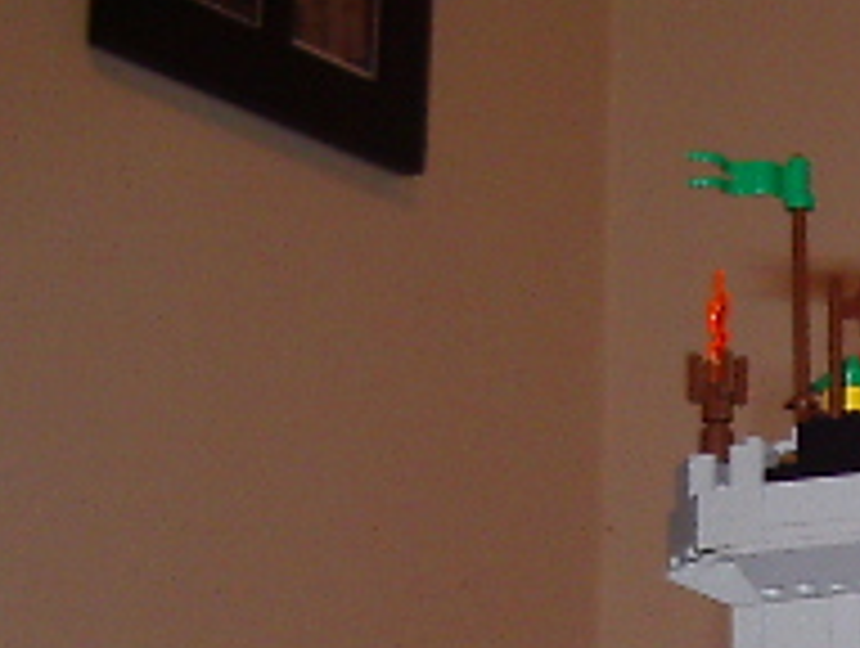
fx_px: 3161
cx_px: 977
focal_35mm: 127
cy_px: 1062
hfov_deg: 15.1
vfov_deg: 11.1
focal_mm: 5.8
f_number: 2.6
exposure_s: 1/60
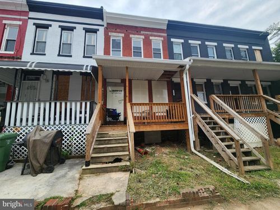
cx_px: 140
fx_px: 105
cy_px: 105
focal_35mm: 13
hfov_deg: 106.2
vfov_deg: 89.9
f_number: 2.2
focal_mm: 2.2
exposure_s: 1/415
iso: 50
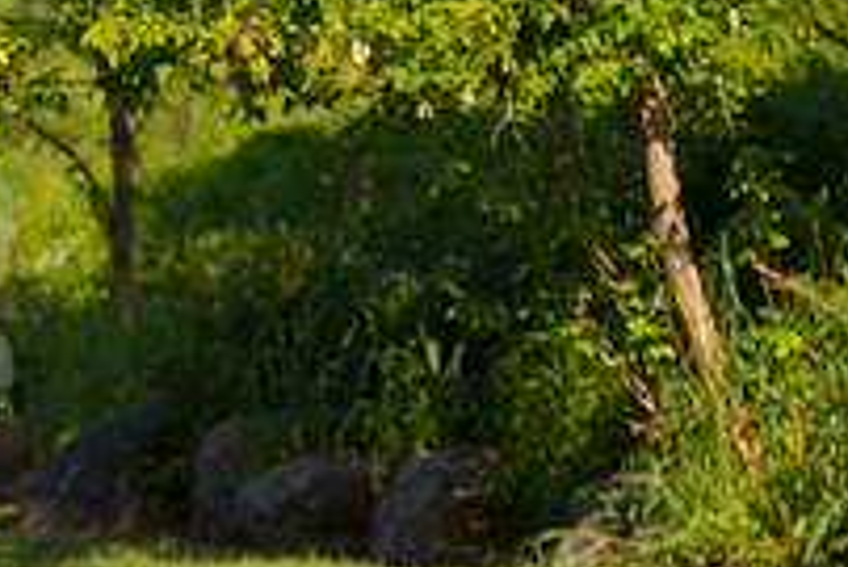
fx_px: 8132
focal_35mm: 345
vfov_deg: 4.0
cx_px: -113
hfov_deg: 5.9
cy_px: 275
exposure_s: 1/2000
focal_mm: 120
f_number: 5.6
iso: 400
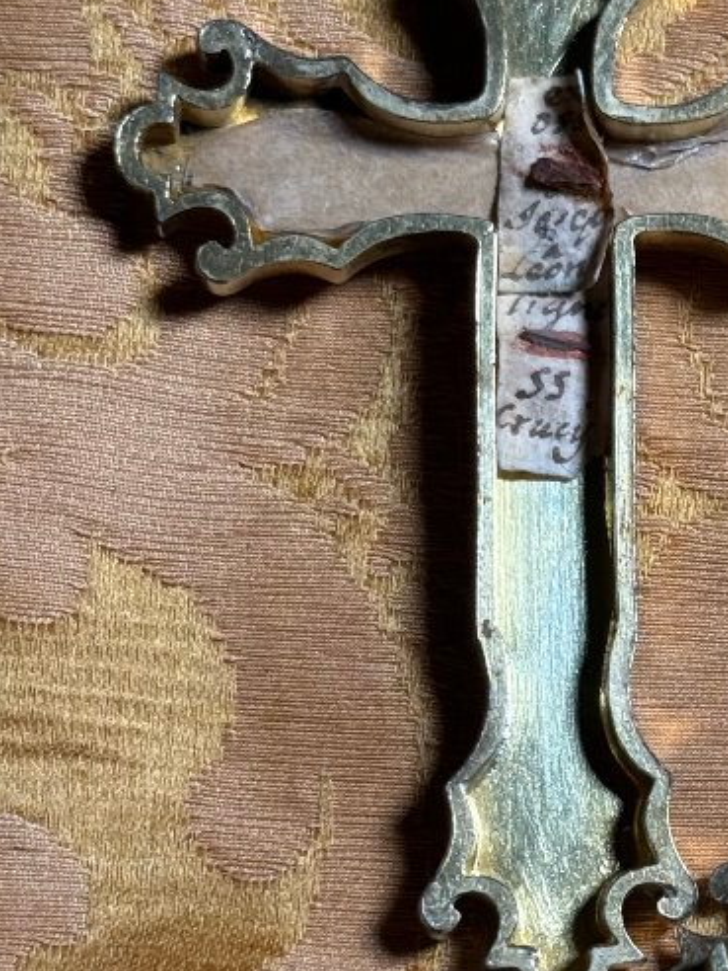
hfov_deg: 12.5
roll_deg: -4.3
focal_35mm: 117
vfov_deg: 16.8
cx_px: 724
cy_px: 679
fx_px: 3281
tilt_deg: -32.2
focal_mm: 6.76
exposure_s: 1/148
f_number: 1.78
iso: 50
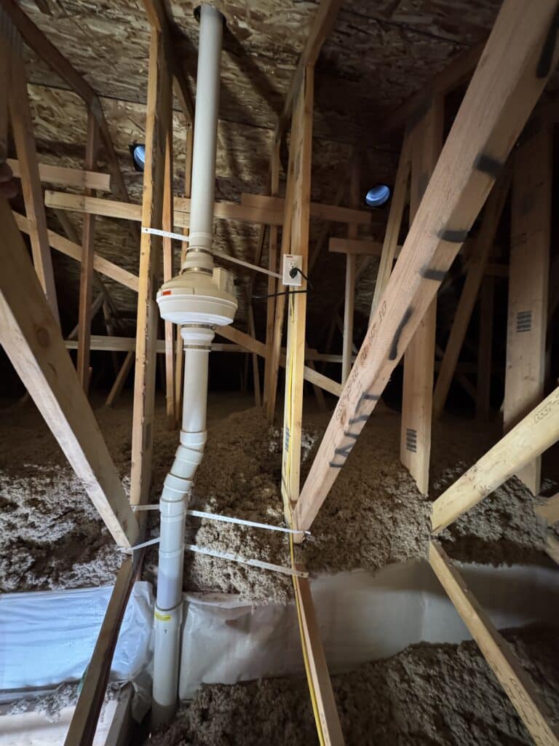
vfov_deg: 102.1
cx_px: 280
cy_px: 373
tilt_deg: +1.2
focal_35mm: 14
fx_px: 301
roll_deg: -2.2
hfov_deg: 85.7
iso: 1600
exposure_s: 1/40
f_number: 2.2
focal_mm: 2.22
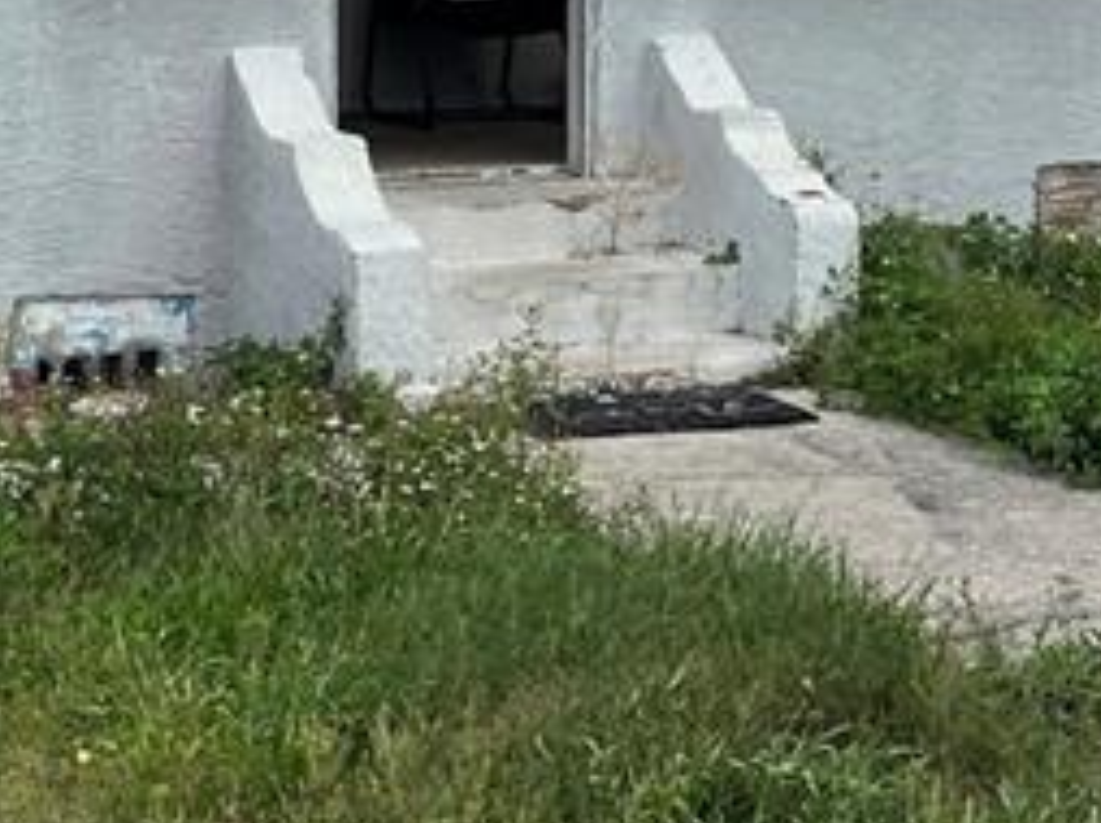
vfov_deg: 13.7
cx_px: 893
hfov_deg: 18.6
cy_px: -117
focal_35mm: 105
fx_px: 3336
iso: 50
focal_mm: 5.1
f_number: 1.6
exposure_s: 1/4651
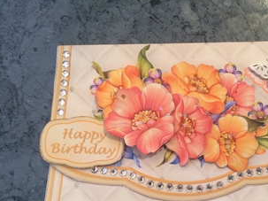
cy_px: 124
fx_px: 333
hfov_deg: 42.9
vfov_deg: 33.4
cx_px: 192
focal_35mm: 43
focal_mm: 4.15
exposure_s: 1/33
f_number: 2.2
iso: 125
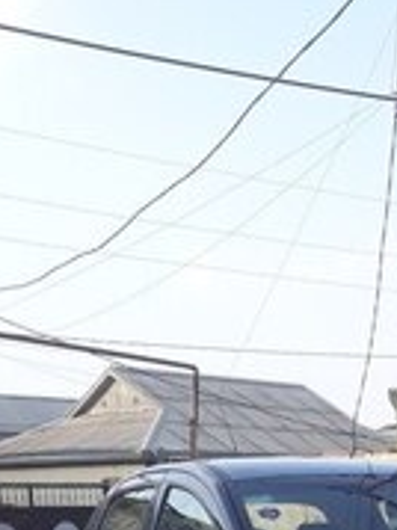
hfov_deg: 18.6
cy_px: 669
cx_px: 474
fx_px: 1148
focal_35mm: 75
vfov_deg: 23.3
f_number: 1.9
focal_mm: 3.6
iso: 40
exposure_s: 1/356
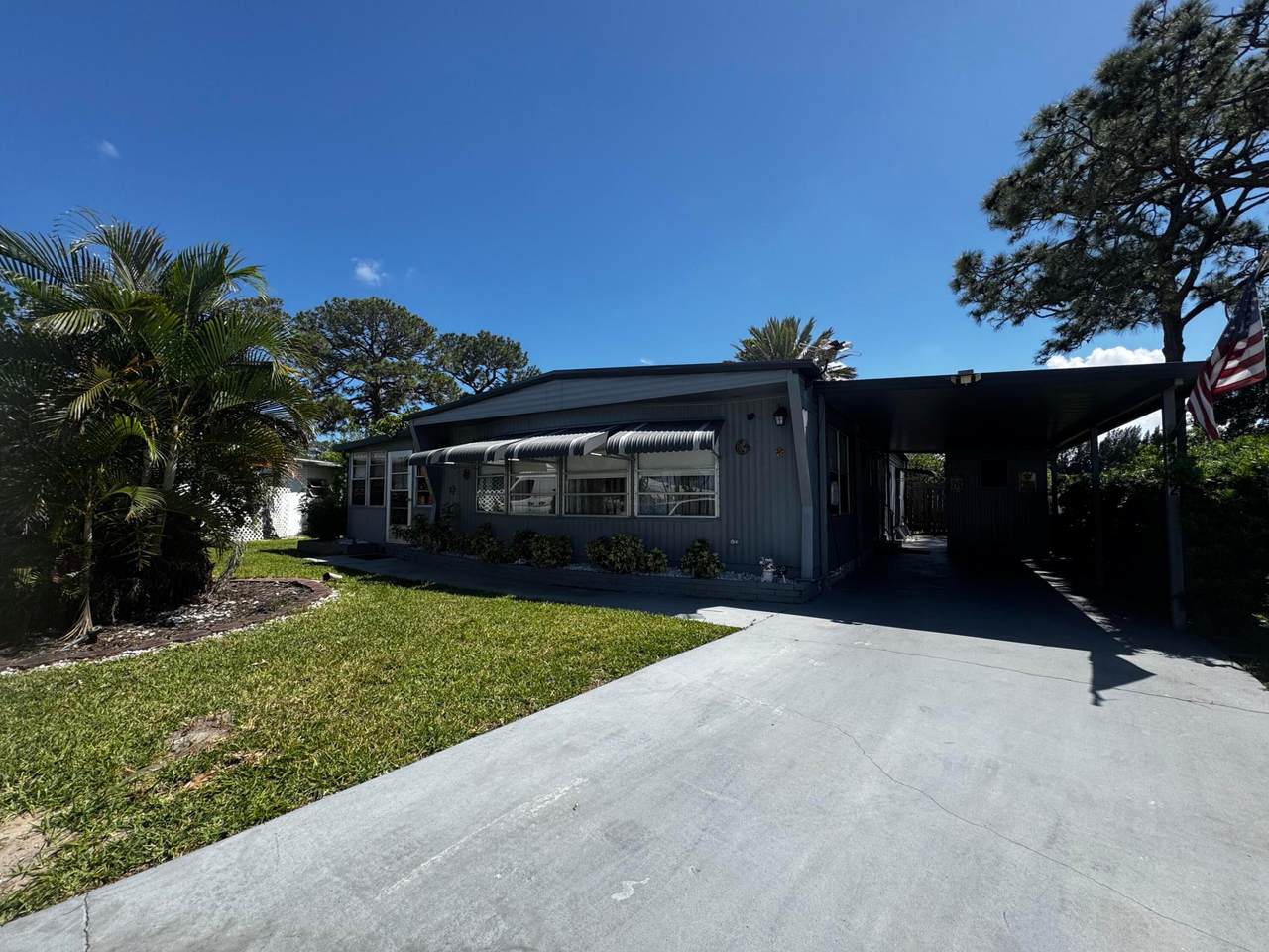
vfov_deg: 85.7
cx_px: 634
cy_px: 476
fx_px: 513
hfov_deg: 102.1
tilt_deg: +2.2
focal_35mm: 14
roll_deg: -0.5
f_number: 2.2
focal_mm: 2.22
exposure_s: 1/1672
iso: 50
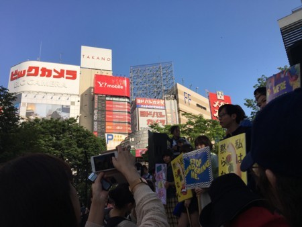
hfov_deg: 61.6
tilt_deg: +18.2
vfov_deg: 48.3
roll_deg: +3.7
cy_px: 114
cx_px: 151
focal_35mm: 29
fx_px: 253
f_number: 2.2
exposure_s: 1/1923
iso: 25
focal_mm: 4.15
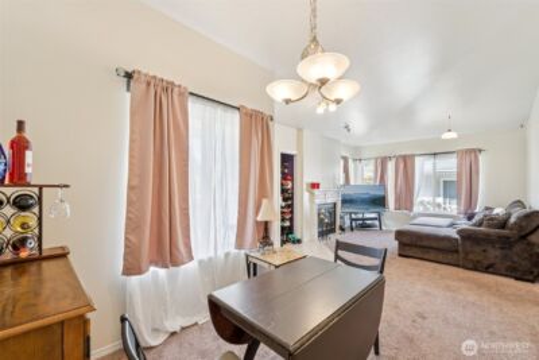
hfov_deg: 100.4
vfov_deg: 77.4
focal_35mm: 15
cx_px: 270
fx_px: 225
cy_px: 180
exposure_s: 1/10
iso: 250
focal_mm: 10
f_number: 9
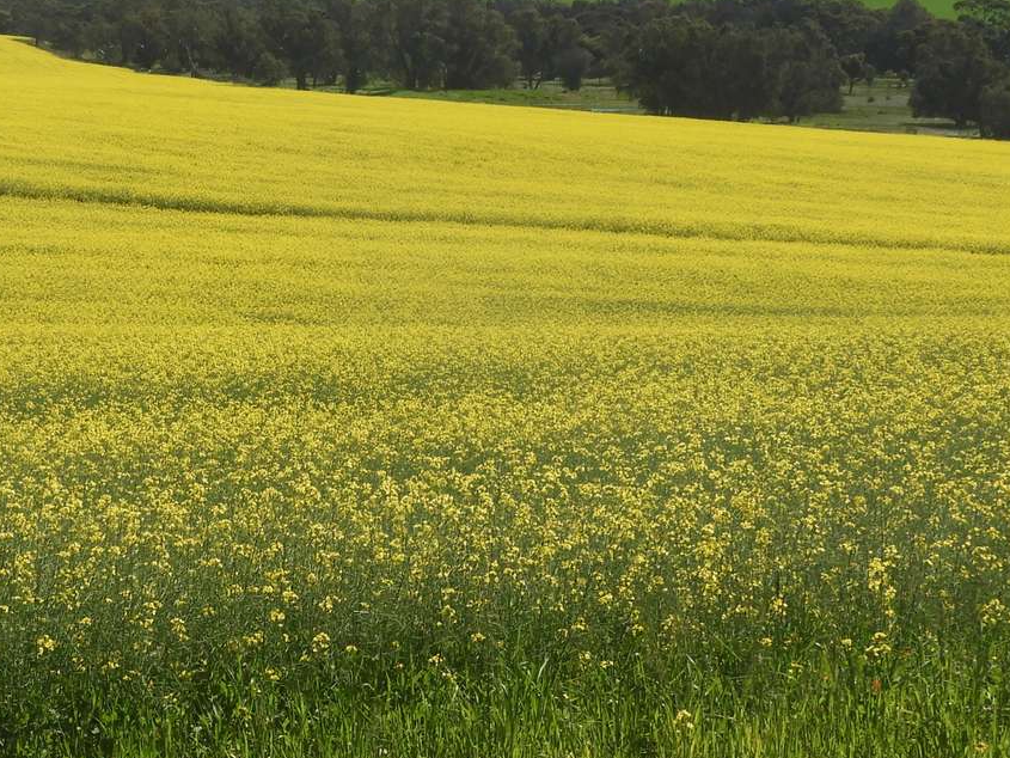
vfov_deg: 11.9
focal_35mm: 125
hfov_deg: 15.7
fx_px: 3648
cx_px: 256
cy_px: 298
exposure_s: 1/1000
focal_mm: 9.9
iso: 100
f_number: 4
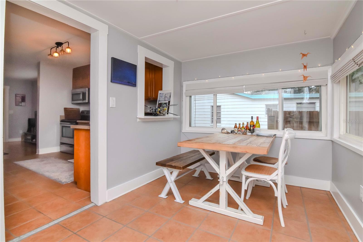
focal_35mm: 16
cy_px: 121
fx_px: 166
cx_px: 182
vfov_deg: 72.0
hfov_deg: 95.0
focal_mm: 11
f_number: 13
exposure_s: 1/160
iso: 800
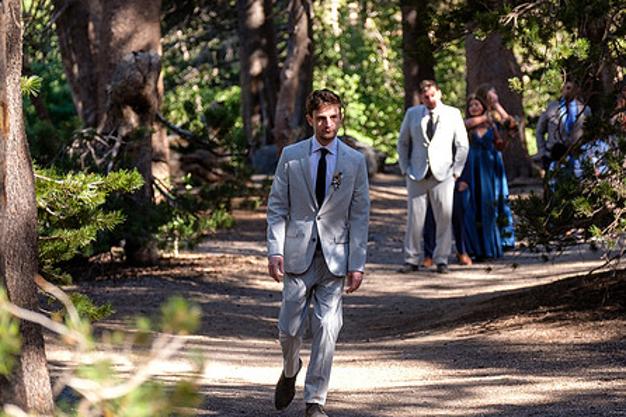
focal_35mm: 164
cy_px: 197
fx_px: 2851
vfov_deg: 8.4
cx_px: 344
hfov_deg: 12.5
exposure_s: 1/200
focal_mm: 83.8
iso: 200
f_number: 2.8
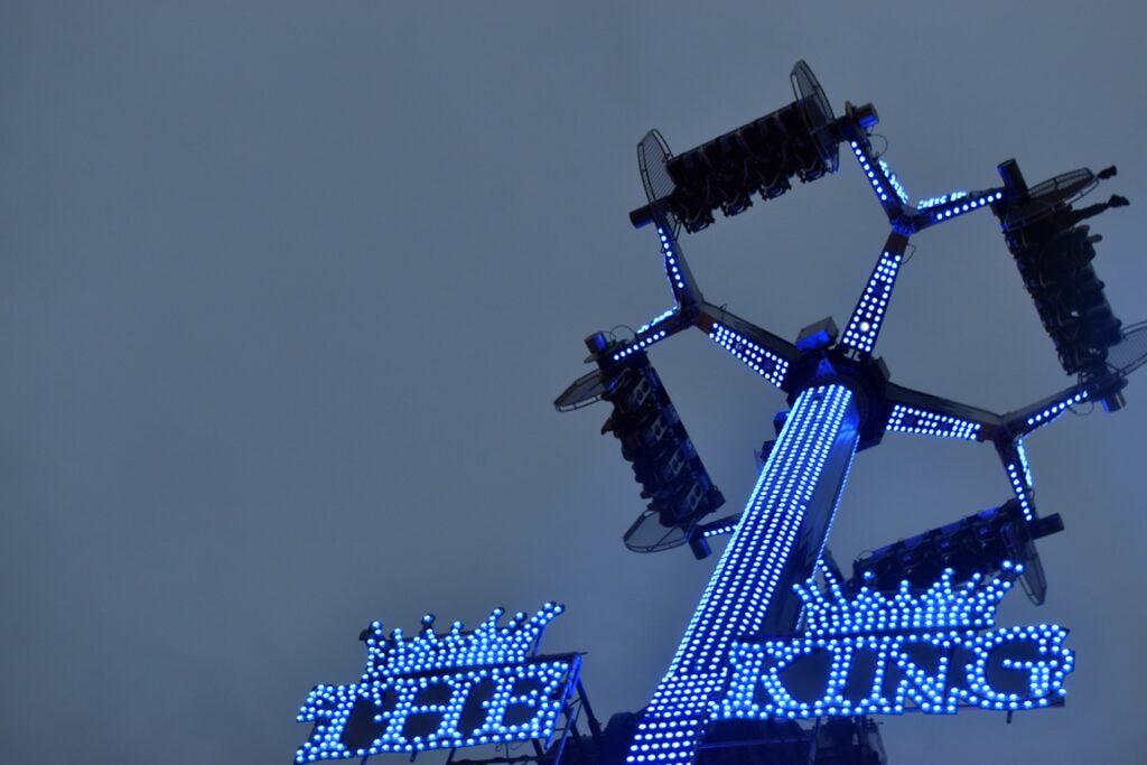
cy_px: 382
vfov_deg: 23.8
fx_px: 1816
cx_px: 574
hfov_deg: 35.0
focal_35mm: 57
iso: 400
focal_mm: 38
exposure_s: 1/160
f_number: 6.3
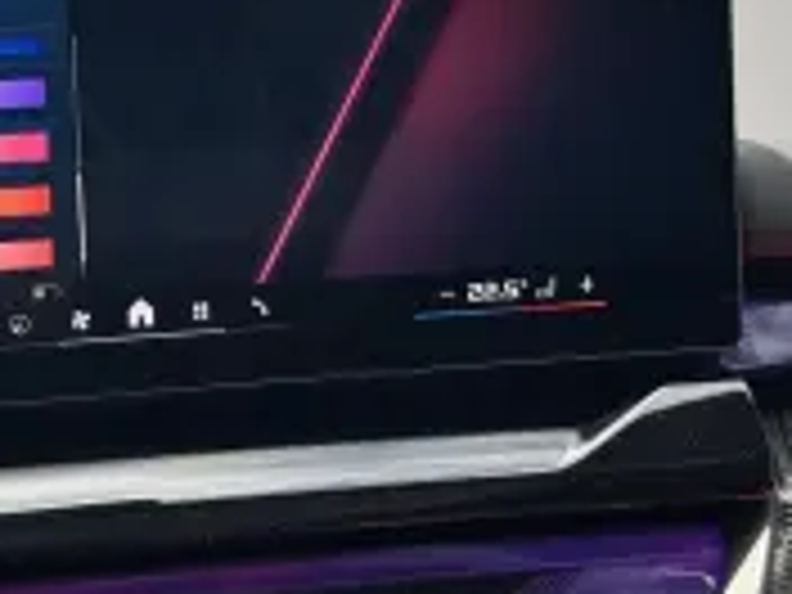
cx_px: 72
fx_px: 2242
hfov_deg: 19.6
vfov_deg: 15.1
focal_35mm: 98
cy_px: 207
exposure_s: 1/354
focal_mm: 6.76
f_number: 1.78
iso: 64
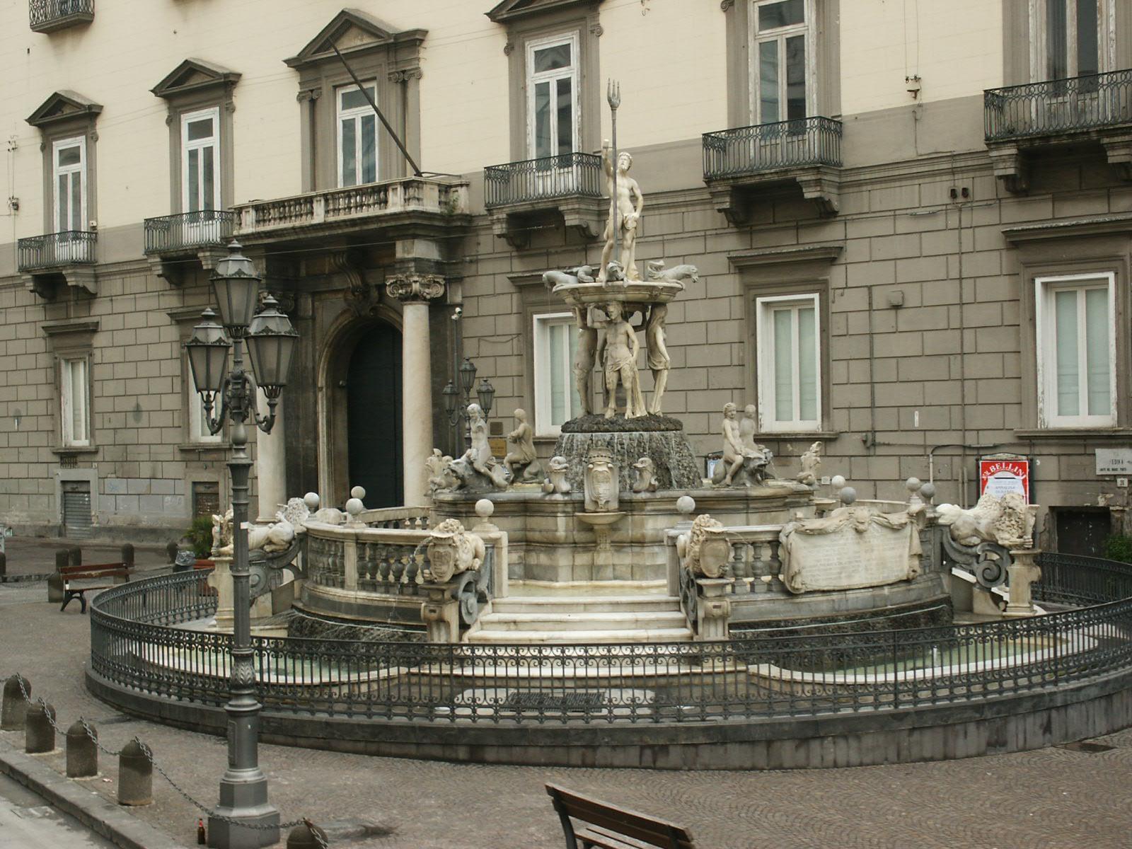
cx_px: 566
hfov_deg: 38.2
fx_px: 1635
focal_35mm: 50
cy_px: 424
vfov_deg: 29.1
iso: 64
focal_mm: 10.45
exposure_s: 1/90
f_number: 8
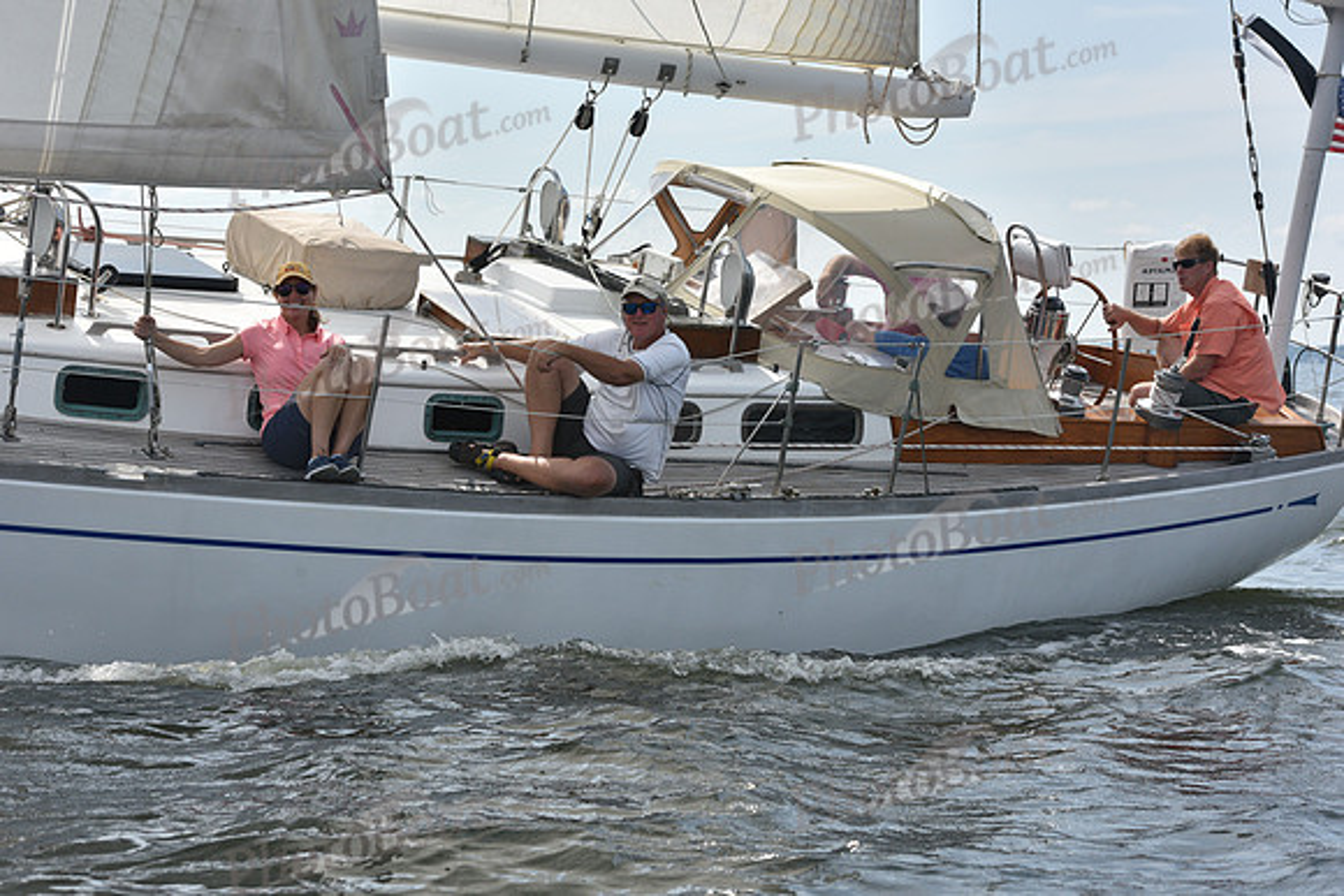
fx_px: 3435
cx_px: 672
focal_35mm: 92
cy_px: 448
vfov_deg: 14.9
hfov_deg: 22.1
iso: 320
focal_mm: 92
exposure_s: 1/1250
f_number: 8
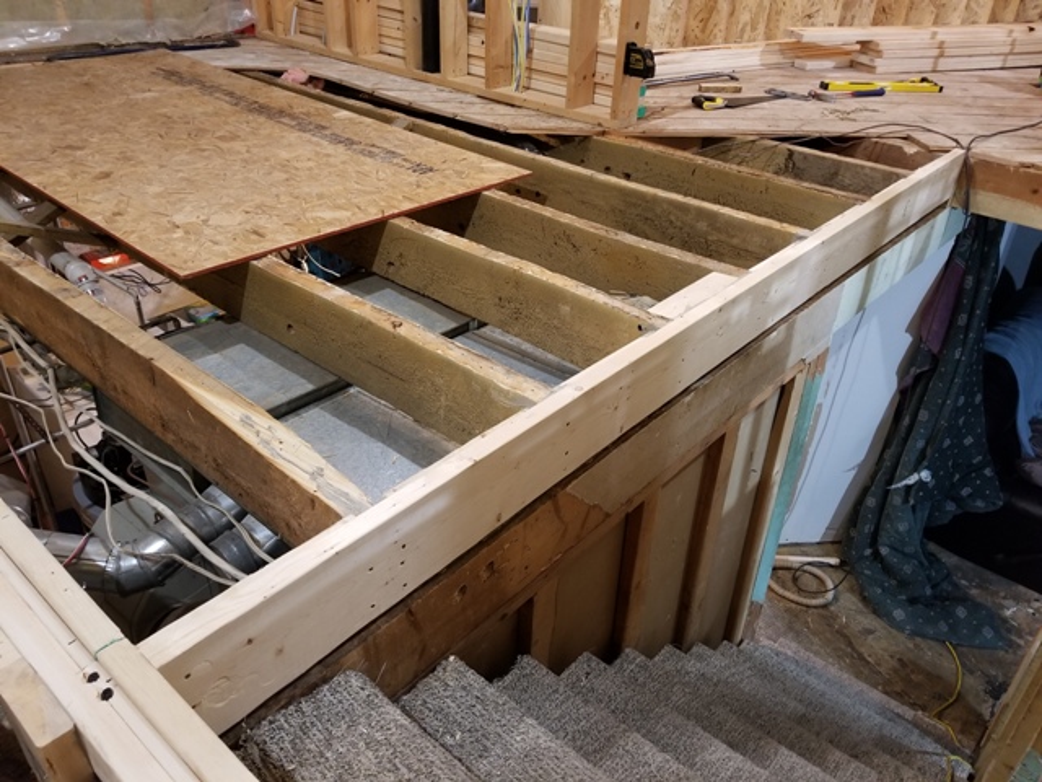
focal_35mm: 26
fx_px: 783
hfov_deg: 67.3
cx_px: 521
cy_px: 391
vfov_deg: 53.1
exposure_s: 1/10
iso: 200
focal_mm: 4.25
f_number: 1.7
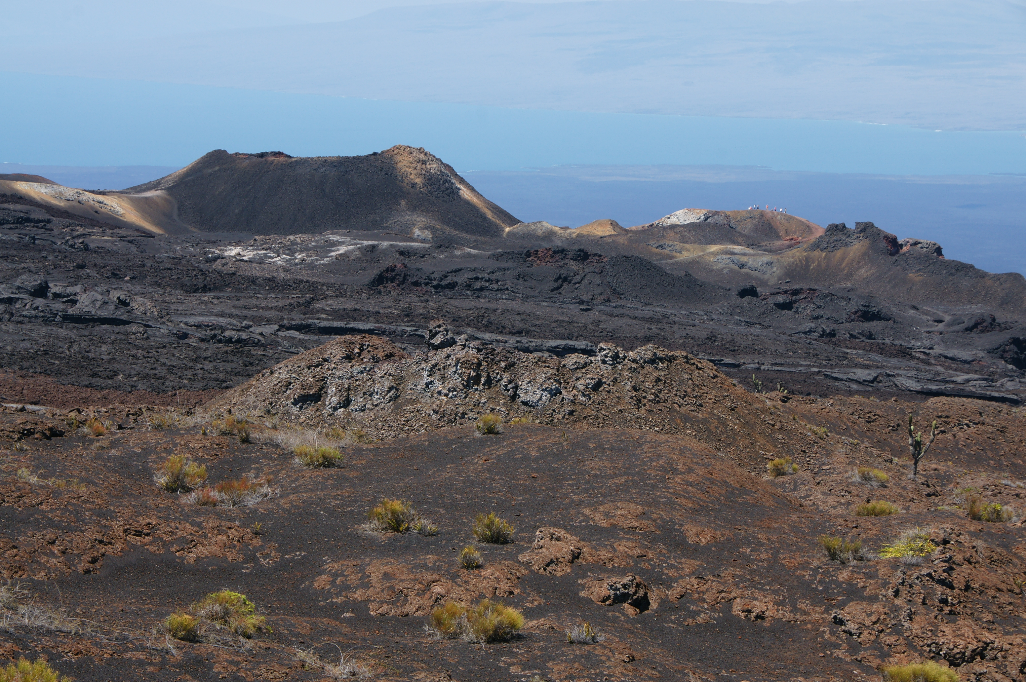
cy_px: 341
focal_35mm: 90
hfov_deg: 22.6
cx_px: 513
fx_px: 2563
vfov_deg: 15.2
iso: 200
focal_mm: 60
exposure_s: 1/160
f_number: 13
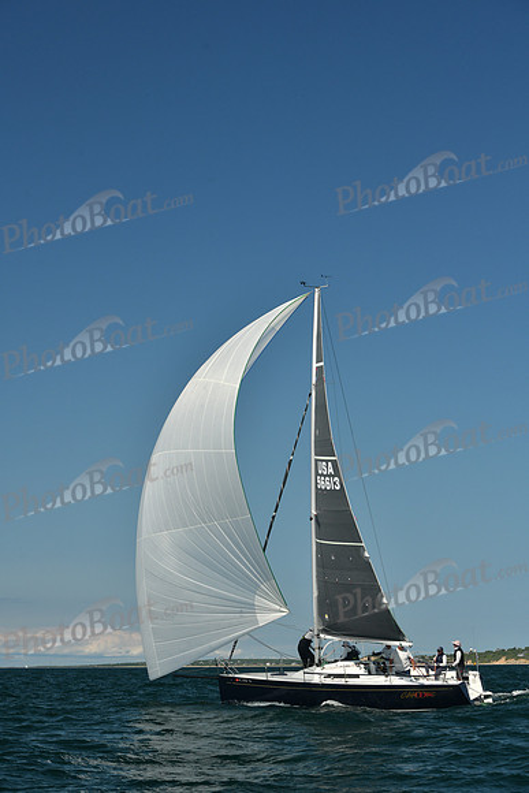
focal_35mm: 70
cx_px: 264
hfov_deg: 19.5
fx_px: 1542
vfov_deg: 28.8
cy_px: 396
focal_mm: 70
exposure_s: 1/640
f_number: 8
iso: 320
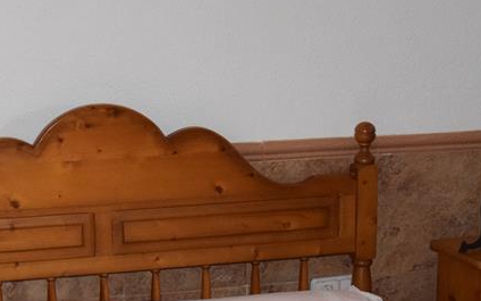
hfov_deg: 21.6
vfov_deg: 13.6
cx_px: 178
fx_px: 1258
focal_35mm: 96
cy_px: 232
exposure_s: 1/60
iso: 3200
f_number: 4
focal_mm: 26
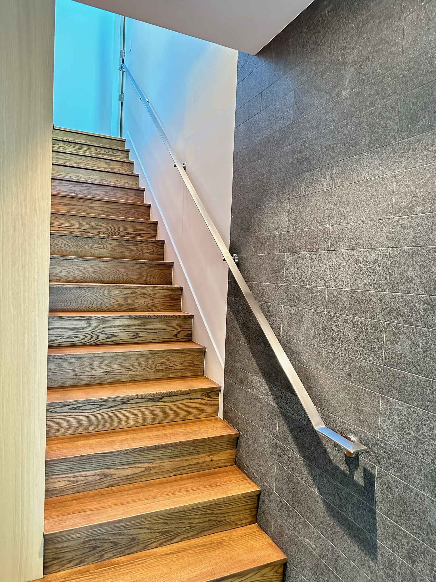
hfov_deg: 56.8
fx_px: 403
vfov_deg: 71.6
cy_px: 291
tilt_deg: -3.1
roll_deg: -2.1
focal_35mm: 24
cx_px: 218
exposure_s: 1/47
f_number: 1.78
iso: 1000
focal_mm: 6.86
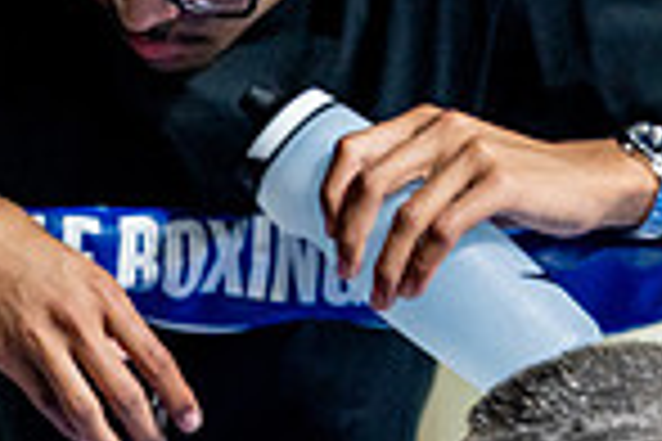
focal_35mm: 590
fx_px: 10849
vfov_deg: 2.3
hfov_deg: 3.5
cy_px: 596
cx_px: 72
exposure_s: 1/800
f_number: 2
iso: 4000
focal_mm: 150
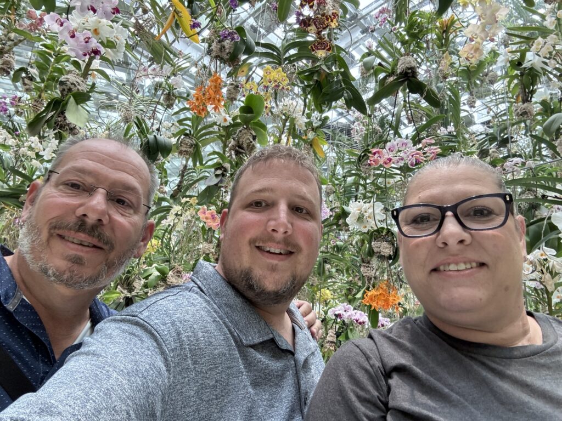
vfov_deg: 58.9
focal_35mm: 23
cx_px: 281
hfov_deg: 73.9
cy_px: 210
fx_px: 373
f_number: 1.9
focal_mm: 2.69
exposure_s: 1/50
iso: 200
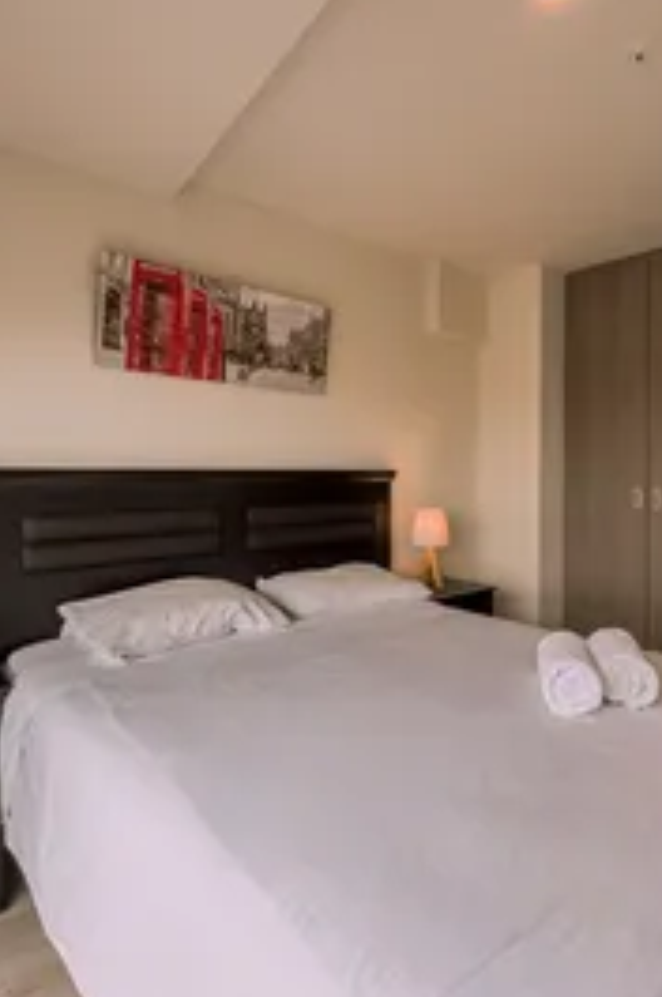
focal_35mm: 22
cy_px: 470
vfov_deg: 78.6
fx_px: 608
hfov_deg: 56.7
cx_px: 395
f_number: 2.2
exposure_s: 1/125
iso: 40
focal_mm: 2.2
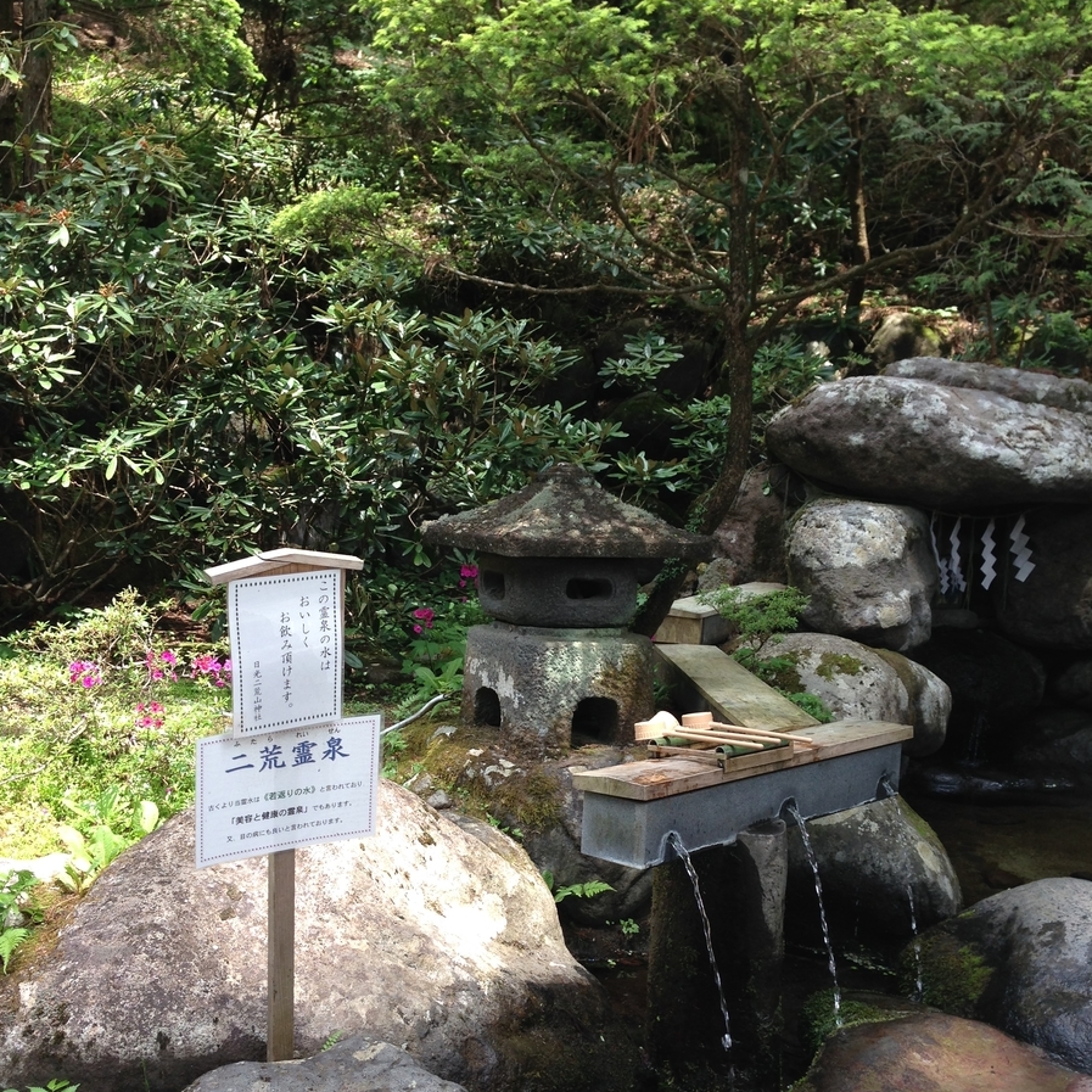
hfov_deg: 42.8
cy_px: 635
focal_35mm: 39
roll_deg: -1.6
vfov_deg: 42.7
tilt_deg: -5.5
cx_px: 545
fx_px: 1392
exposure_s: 1/171
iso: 50
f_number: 2.4
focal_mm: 4.12
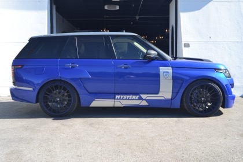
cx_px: 122
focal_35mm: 36
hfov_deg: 53.1
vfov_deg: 36.9
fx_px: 243
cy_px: 81
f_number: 6.3
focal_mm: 24
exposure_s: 1/160
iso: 100
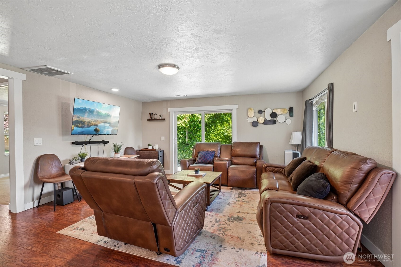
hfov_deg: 96.7
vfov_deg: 73.7
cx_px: 200
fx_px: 178
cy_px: 134
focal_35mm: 16
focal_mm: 16
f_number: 8
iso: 400
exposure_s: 1/10
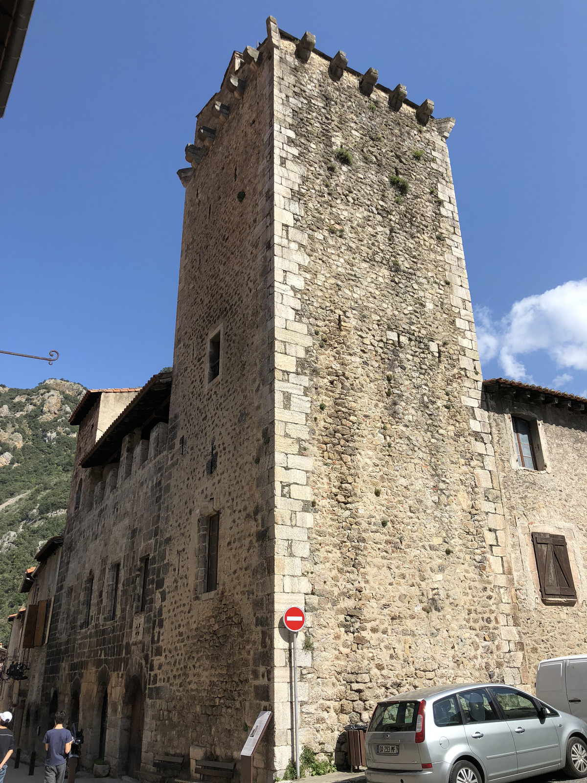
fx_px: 633
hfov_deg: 49.7
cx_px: 294
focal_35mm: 28
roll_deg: +1.7
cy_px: 392
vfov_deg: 63.4
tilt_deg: +23.4
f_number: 1.8
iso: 20
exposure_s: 1/2000
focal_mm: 4
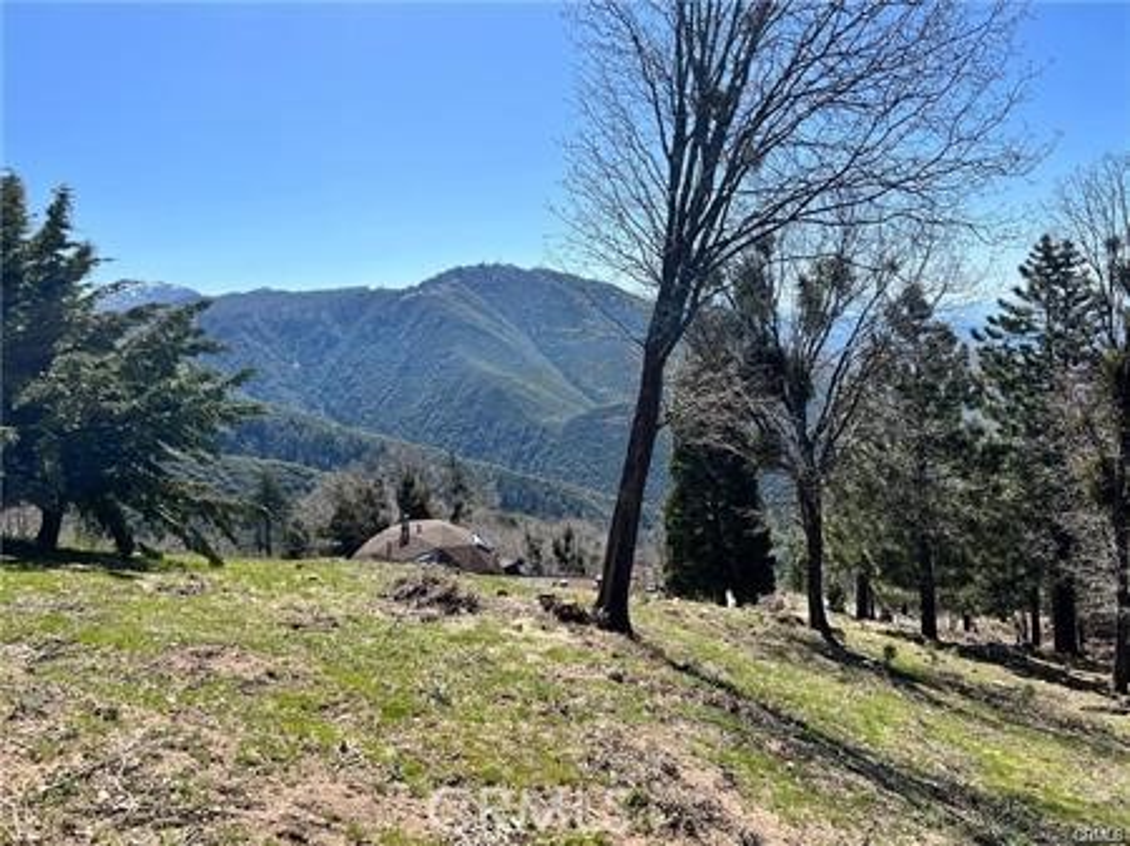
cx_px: 565
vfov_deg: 53.0
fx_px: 848
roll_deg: +4.6
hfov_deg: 67.3
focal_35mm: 26
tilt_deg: -4.4
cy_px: 423
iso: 50
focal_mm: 5.7
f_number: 1.5
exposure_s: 1/4444
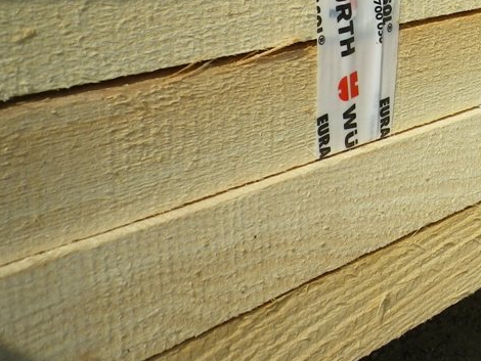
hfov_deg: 28.8
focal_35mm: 61
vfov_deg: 23.2
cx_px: 522
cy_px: 13
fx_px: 848
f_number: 3.5
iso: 80
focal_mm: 5.05
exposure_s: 1/1000
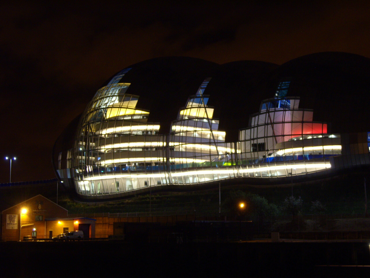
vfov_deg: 20.4
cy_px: 139
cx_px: 185
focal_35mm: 72
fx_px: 770
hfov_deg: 27.0
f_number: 4.1
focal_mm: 15
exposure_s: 1/2
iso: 200
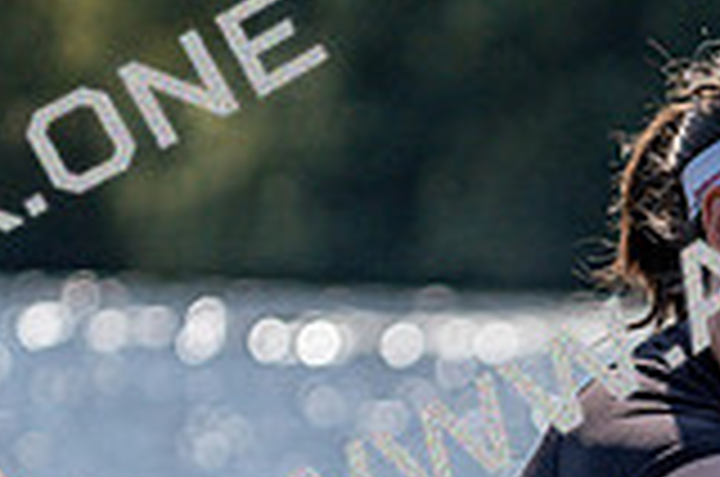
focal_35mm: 876
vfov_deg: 1.6
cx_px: 796
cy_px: 583
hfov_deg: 2.4
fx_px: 17485
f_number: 5.6
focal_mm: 241
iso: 250
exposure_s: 1/2000
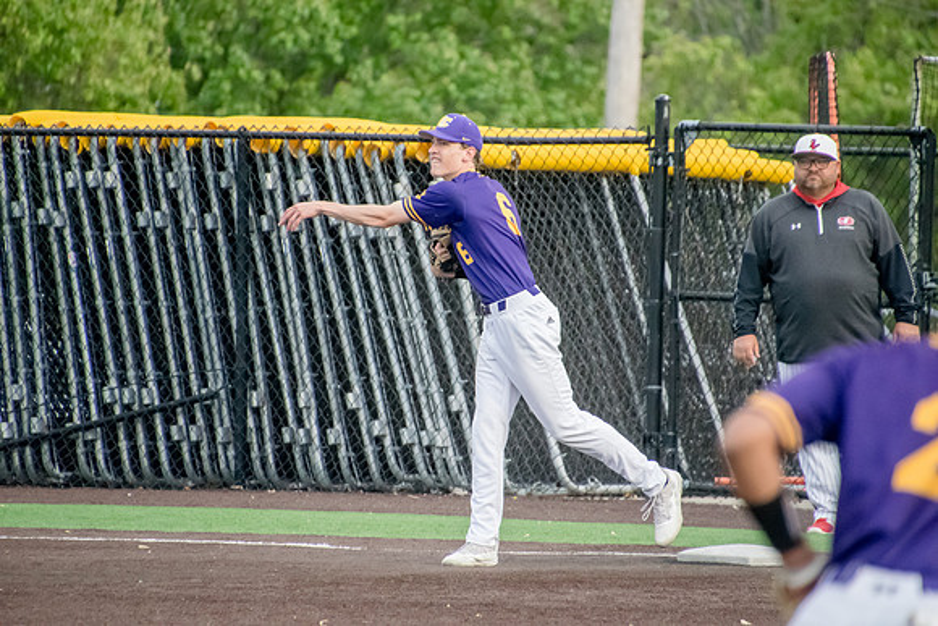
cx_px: 469
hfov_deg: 3.4
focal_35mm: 600
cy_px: 313
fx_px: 15636
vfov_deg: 2.3
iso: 4000
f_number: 6.3
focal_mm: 400
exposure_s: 1/2000
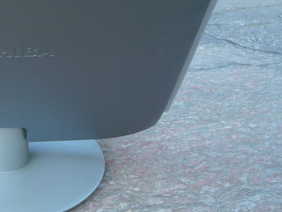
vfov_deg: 22.5
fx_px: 522
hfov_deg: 28.7
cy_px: 33
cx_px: 14
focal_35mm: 64
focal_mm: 5.2
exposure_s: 1/60
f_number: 3.3
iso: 100
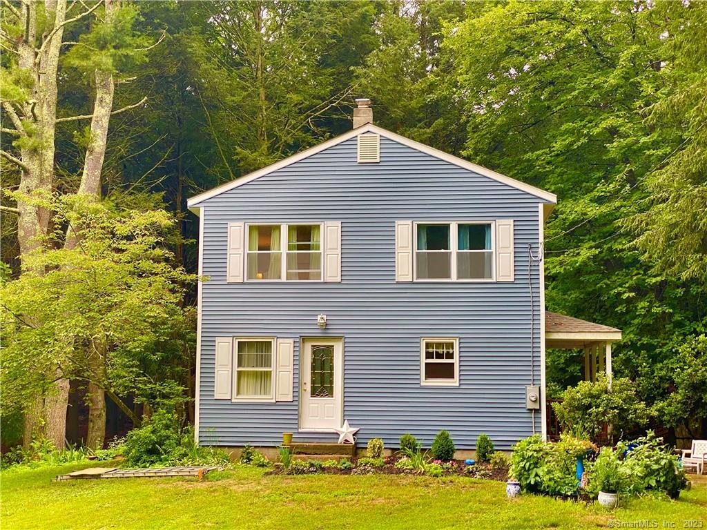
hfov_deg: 36.8
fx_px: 1062
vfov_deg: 28.0
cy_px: 265
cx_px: 354
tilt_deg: +6.2
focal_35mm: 52
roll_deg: -0.8
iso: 50
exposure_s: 1/121
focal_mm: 6
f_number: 2
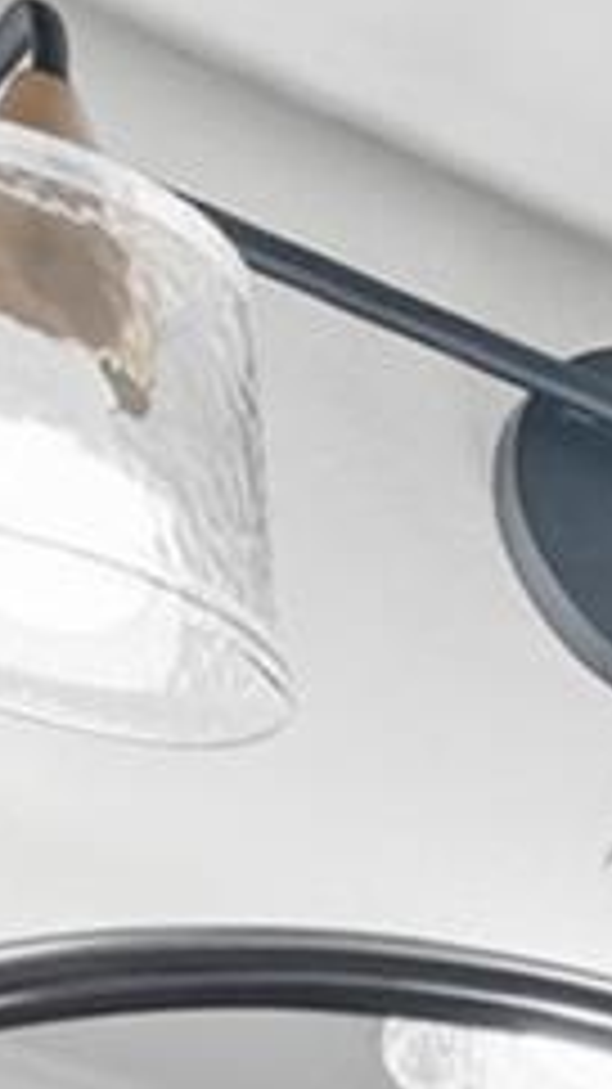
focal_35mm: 133
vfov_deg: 11.6
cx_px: 2794
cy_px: 2981
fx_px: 3840
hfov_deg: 6.4
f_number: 5
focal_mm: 15
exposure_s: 1/13
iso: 250
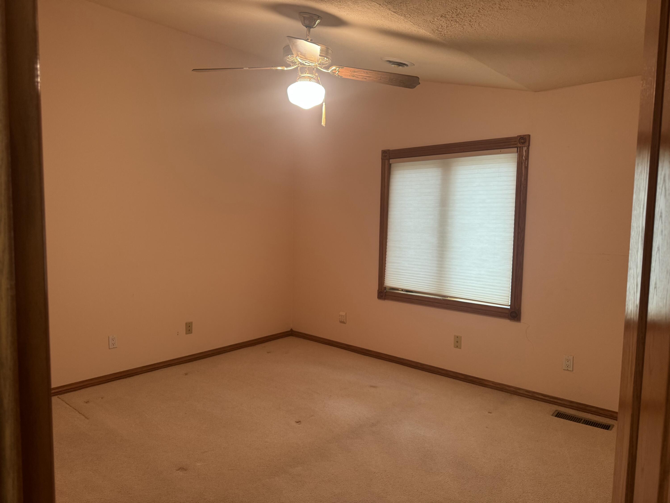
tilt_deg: -5.0
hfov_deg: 71.6
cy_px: 252
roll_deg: -1.2
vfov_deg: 56.8
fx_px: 465
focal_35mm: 24
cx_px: 335
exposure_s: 1/60
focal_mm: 6.76
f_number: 1.78
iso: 200
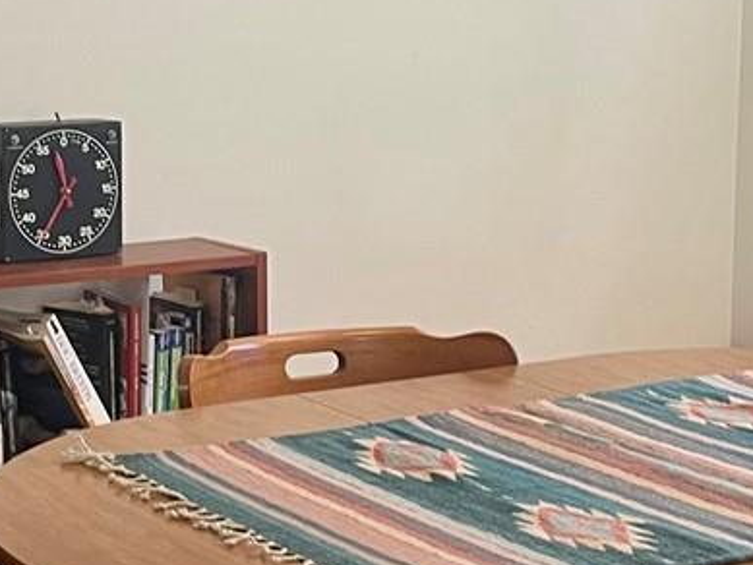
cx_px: 172
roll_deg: +0.0
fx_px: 2328
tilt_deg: -4.2
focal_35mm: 107
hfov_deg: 18.2
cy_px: 50
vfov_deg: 13.7
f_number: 1.6
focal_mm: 4.2
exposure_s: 1/60
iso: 100
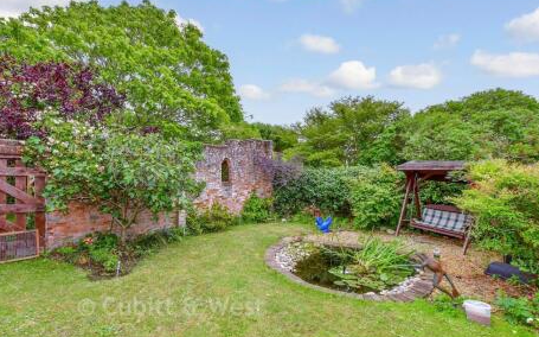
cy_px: 177
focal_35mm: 16
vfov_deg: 71.2
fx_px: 235
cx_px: 261
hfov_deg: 97.8
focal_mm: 10
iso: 500
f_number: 8
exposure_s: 1/250
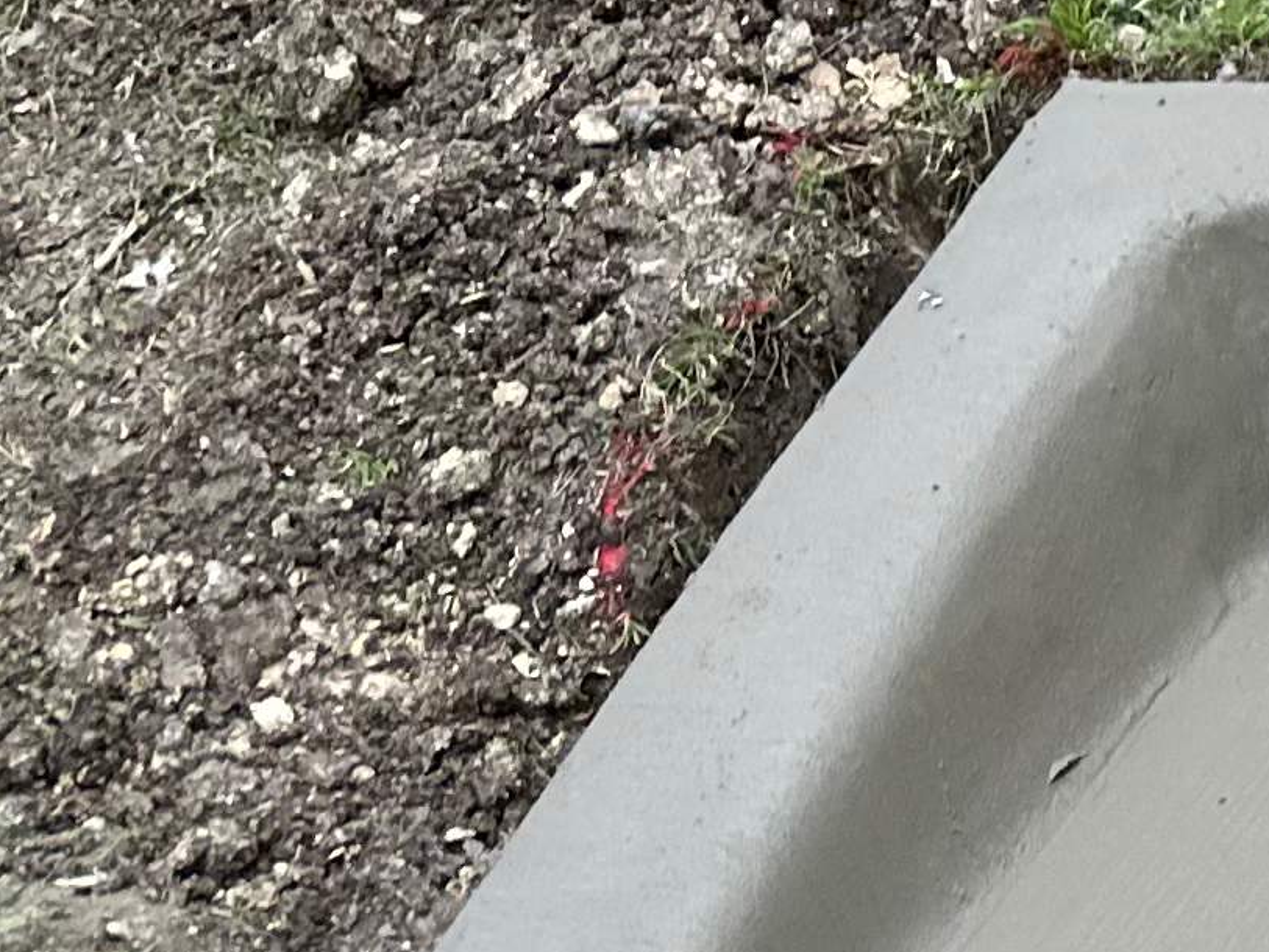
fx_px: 4363
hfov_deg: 12.9
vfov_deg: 12.2
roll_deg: +0.2
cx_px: 2991
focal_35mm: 119
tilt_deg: -22.2
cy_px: -148
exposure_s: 1/121
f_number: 1.78
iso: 125
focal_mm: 6.86
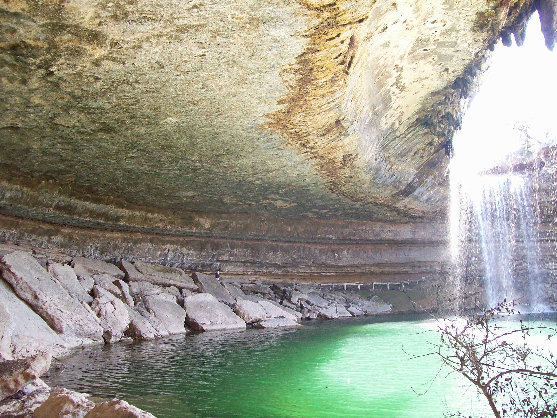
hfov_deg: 51.4
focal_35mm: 36
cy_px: 209
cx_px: 278
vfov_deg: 39.7
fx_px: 579
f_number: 2.7
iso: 200
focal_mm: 6
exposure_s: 1/94.6
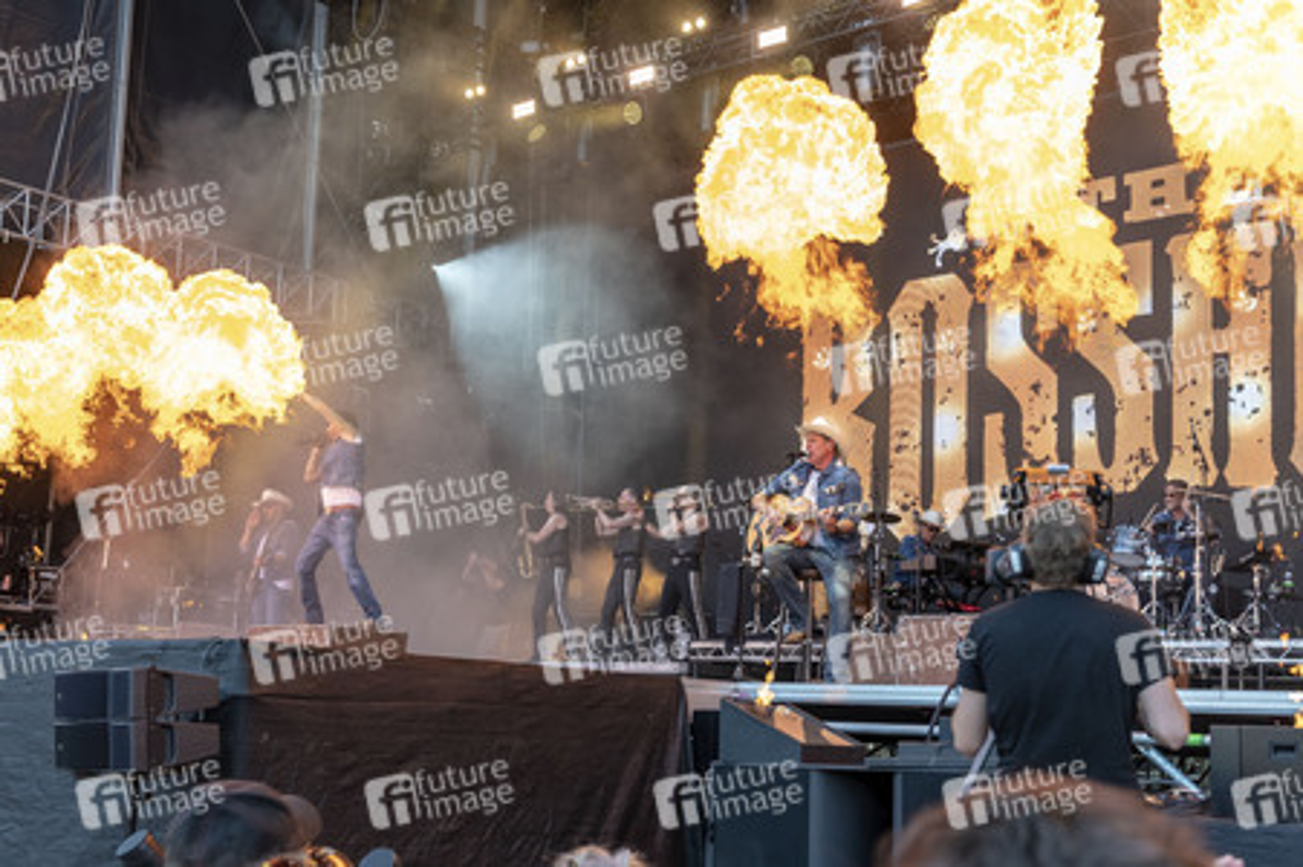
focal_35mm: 38
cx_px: 652
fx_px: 1374
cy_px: 434
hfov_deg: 50.7
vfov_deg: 35.0
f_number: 5
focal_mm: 38
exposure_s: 1/250
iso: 800
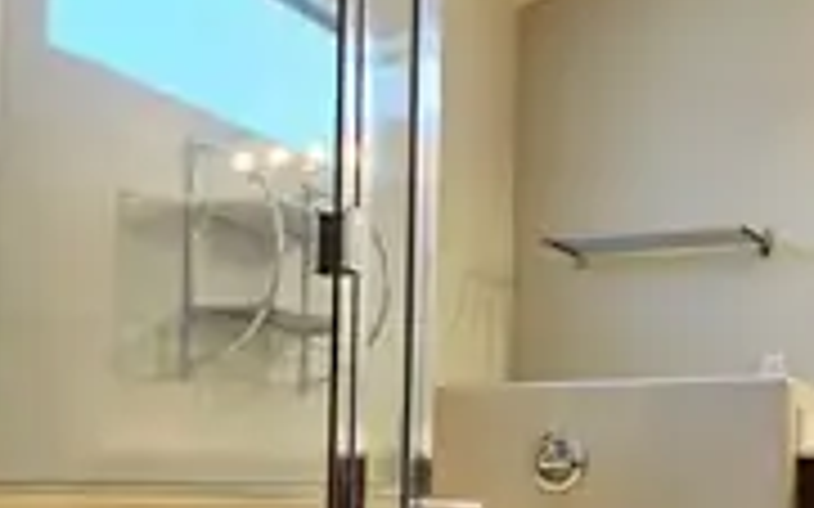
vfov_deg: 23.3
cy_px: 468
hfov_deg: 37.1
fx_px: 1198
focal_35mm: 54
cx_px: 553
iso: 25
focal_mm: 6.5
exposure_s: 1/120
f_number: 1.4
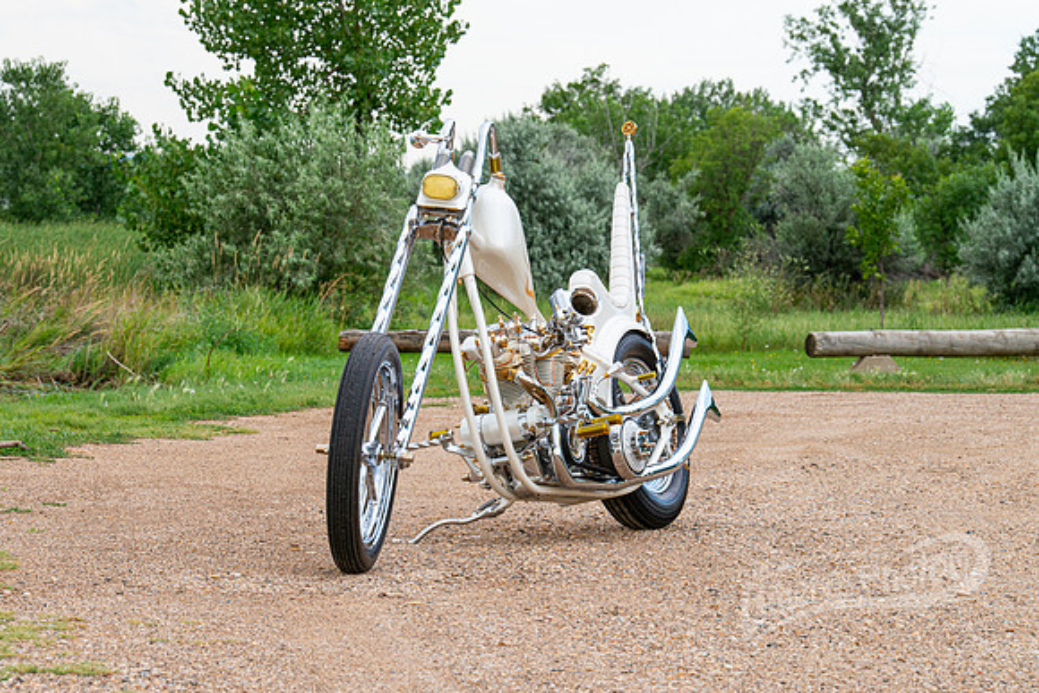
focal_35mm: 130
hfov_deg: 15.7
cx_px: 527
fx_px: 3762
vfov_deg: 10.5
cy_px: 337
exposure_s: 1/250
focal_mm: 116
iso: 400
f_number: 10
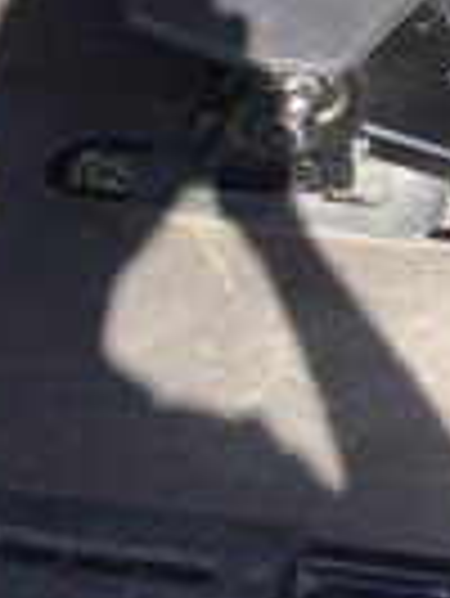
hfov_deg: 12.7
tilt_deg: -26.5
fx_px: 1869
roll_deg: -2.6
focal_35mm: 108
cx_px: 774
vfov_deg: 16.4
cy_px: -337
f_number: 2.2
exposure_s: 1/672
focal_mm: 4.15
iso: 32
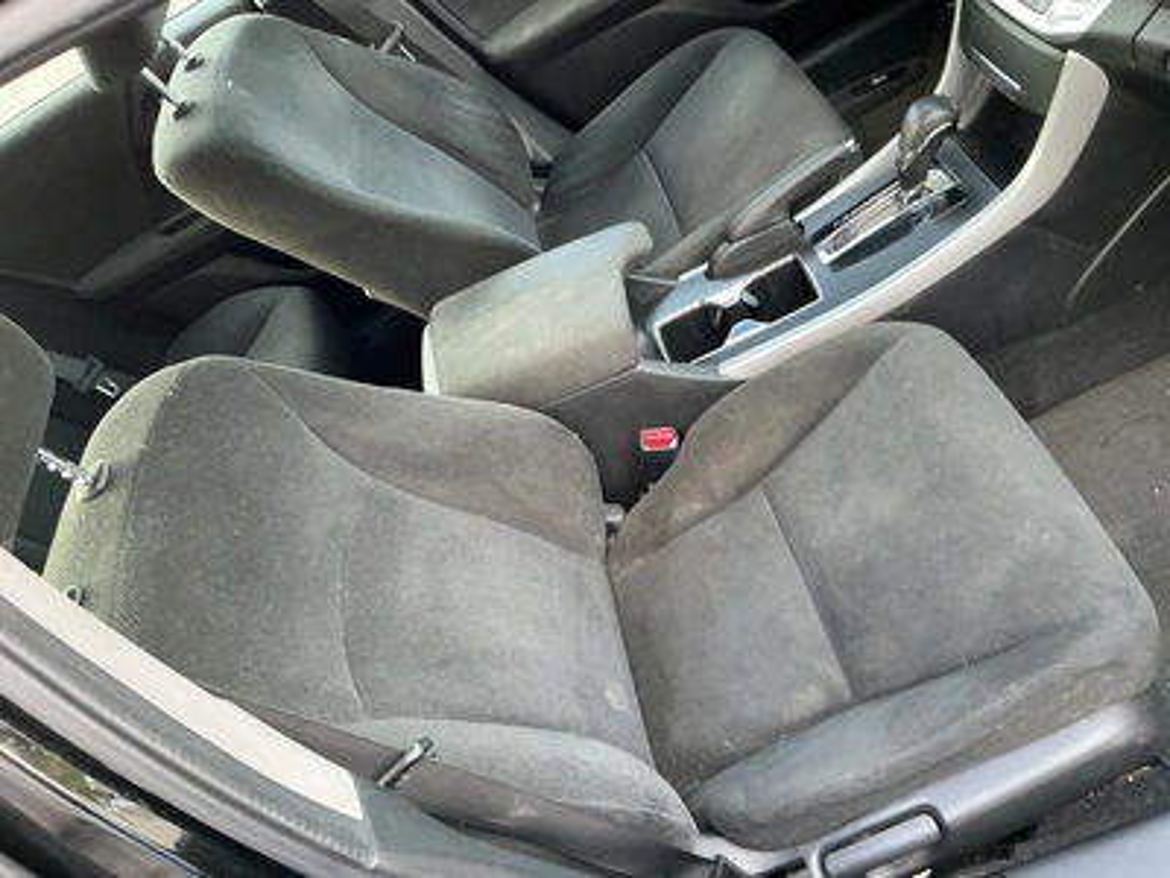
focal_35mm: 28
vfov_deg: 49.7
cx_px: 585
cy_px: 439
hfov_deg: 63.4
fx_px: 946
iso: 80
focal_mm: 3
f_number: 1.8
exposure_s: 1/60
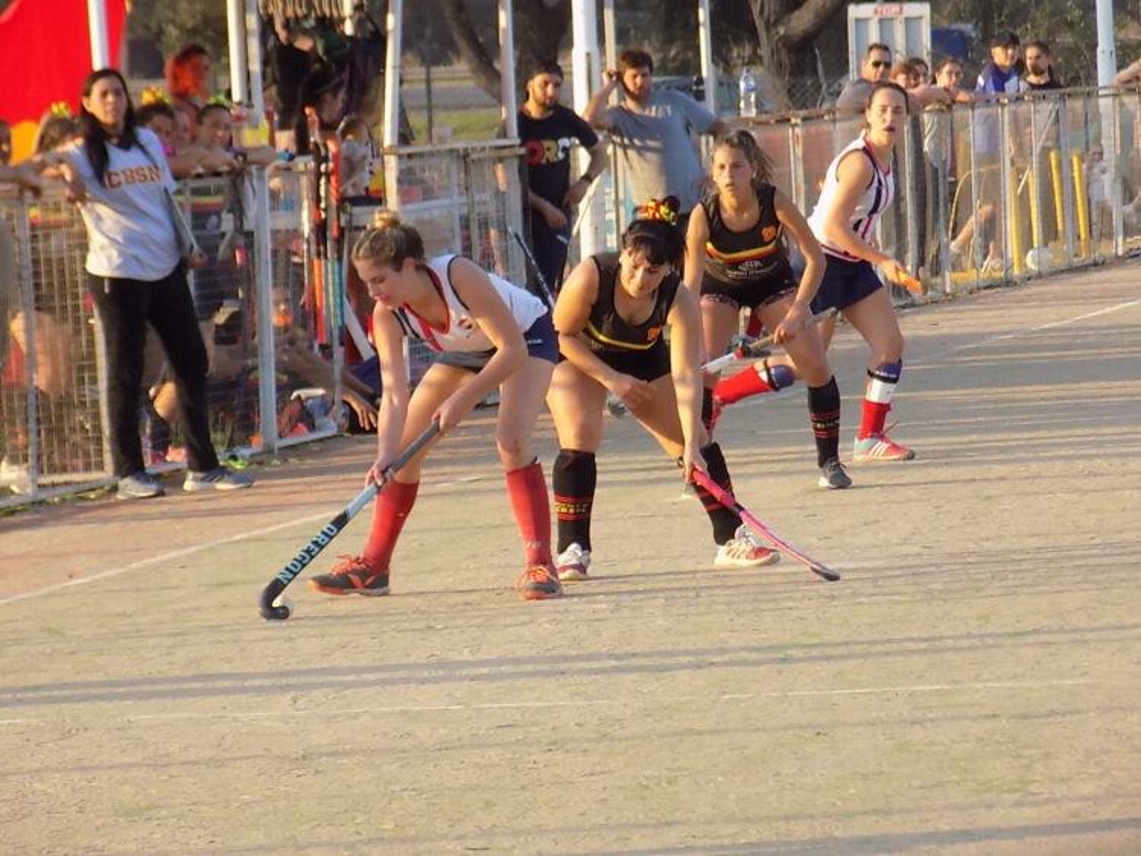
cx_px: 570
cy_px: 428
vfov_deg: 5.3
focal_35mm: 280
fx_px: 9232
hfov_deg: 7.1
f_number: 5.8
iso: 360
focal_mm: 49.7
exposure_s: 1/250
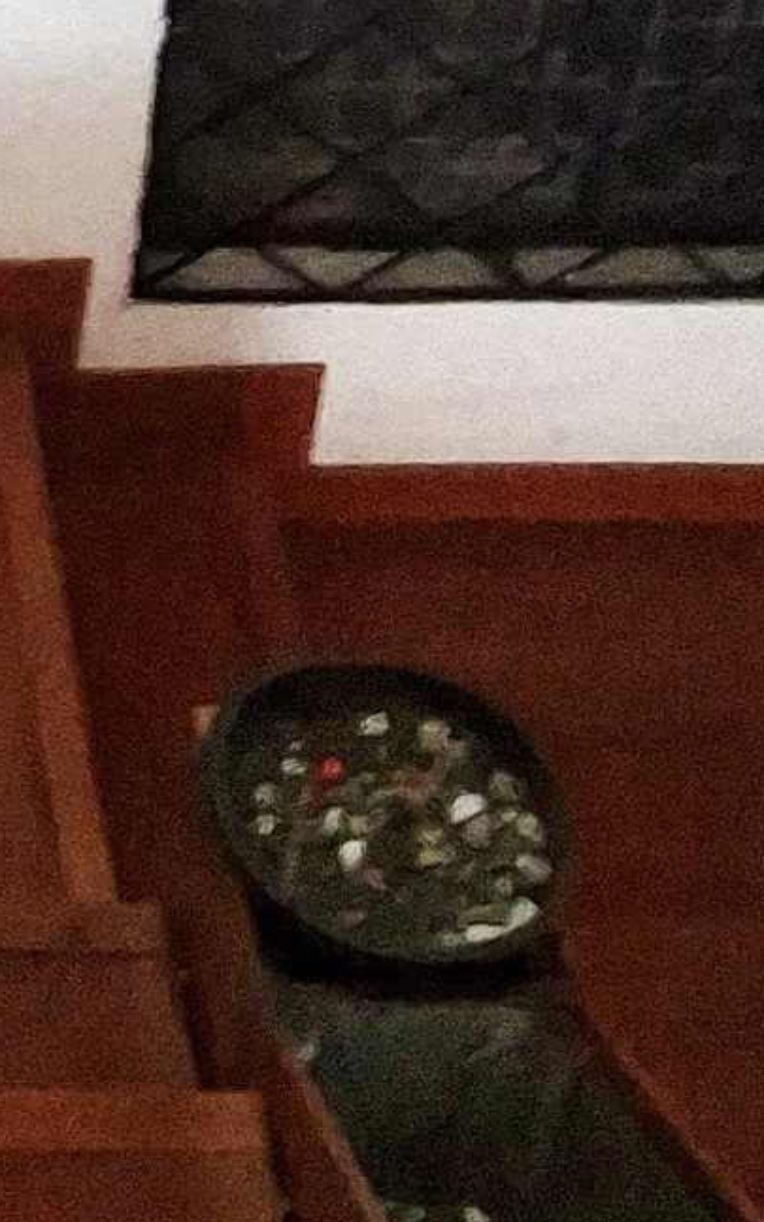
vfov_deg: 23.1
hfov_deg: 14.4
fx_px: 2832
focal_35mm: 85
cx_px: -349
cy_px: -64
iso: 640
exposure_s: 1/13
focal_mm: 1.74
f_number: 2.2
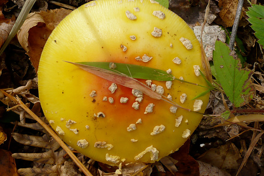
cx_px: 132
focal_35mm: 66
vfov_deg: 20.6
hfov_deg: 30.5
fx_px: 484
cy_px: 78
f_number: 4.3
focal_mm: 10.3
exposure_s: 1/250
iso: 100
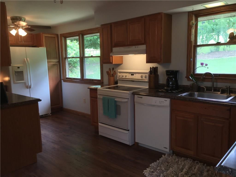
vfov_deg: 48.2
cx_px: 118
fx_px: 198
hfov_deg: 61.7
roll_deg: +1.7
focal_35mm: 29
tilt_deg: -8.6
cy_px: 88
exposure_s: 1/48
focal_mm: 4.15
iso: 25
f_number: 2.2
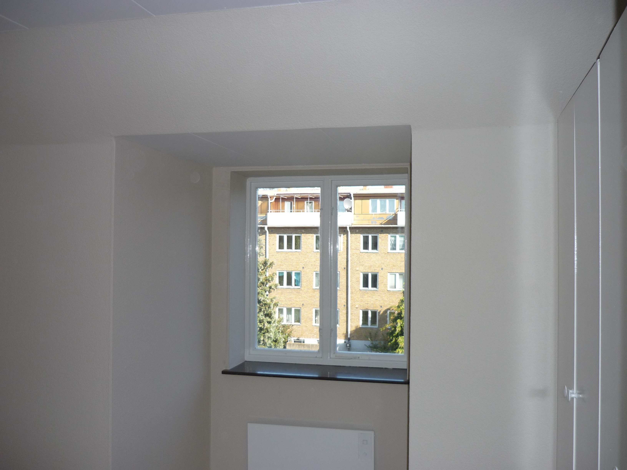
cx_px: 314
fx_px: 598
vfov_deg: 42.9
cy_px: 235
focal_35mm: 33
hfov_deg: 55.4
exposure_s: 1/400
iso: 100
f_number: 2.8
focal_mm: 5.5
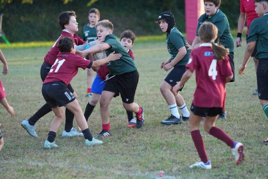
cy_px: 90
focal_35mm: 200
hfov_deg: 10.3
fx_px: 1489
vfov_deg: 6.9
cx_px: 134
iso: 500
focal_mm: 200
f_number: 3.5
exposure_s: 1/320
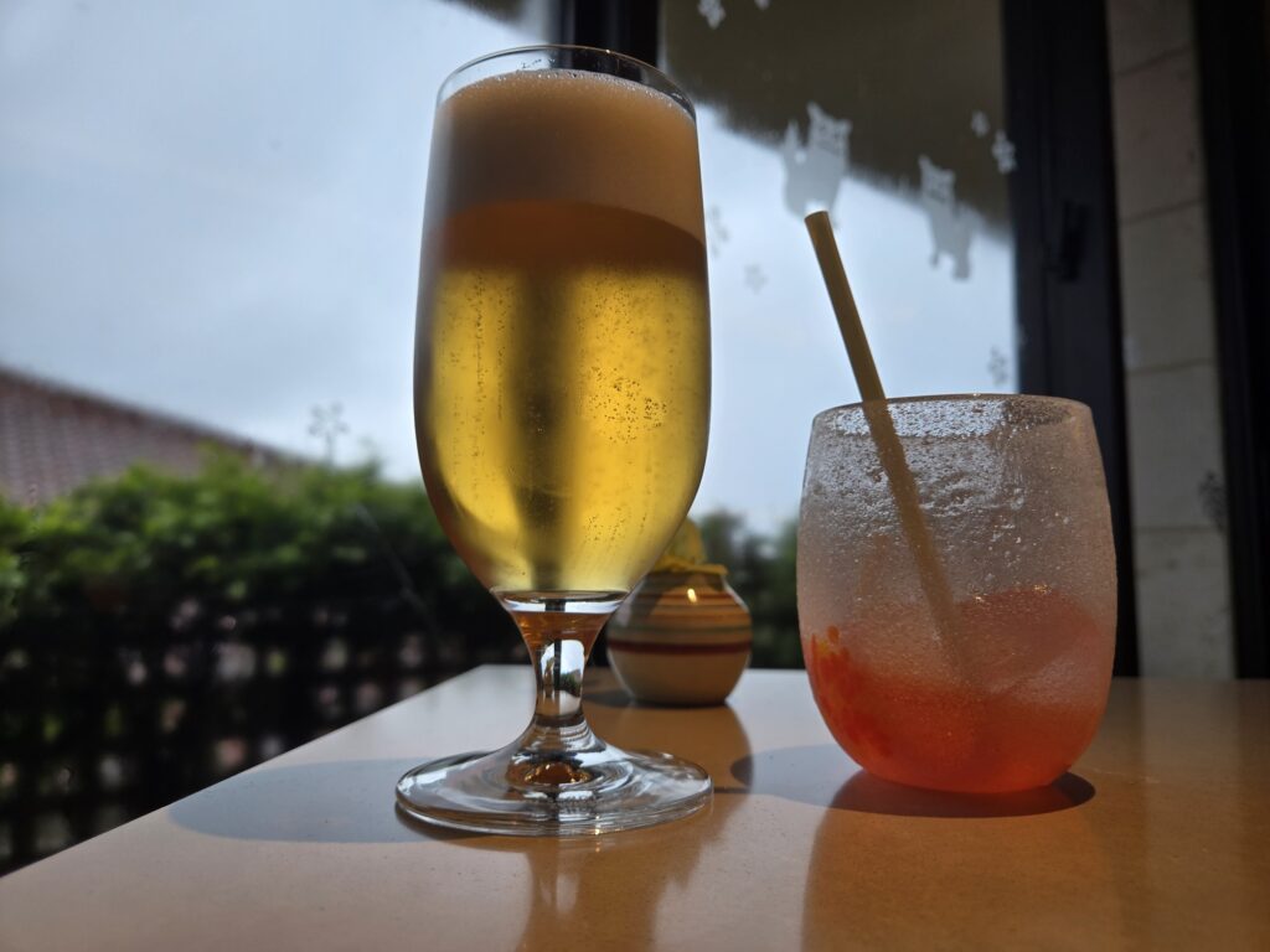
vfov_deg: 58.9
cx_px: 635
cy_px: 476
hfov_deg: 73.9
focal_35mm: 23
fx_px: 844
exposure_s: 1/304
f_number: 1.8
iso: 40
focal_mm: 5.4
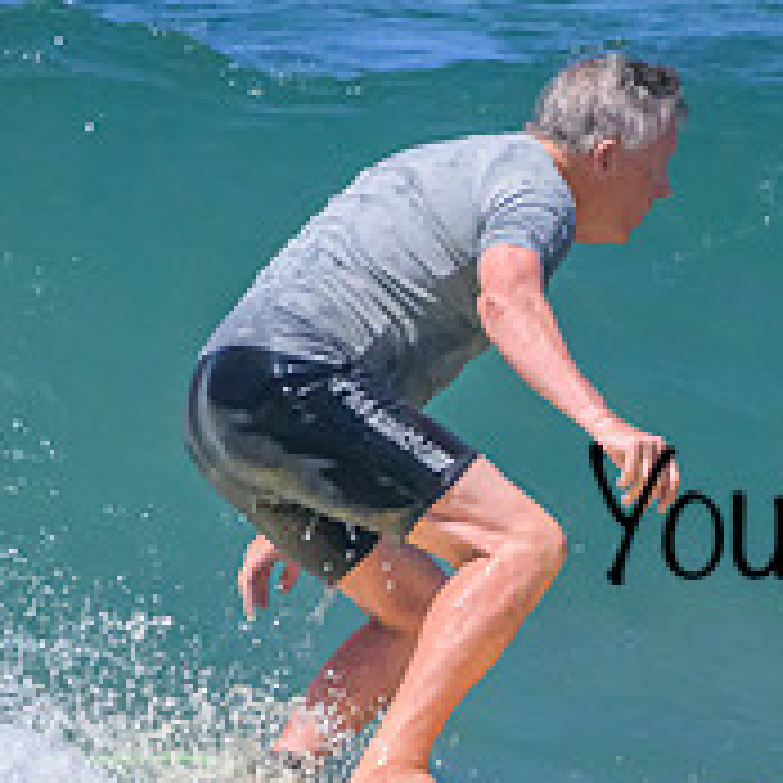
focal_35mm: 1556
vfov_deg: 1.1
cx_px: 1053
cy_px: 475
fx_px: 39820
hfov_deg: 1.1
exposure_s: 1/2000
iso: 8000
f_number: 11
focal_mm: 550
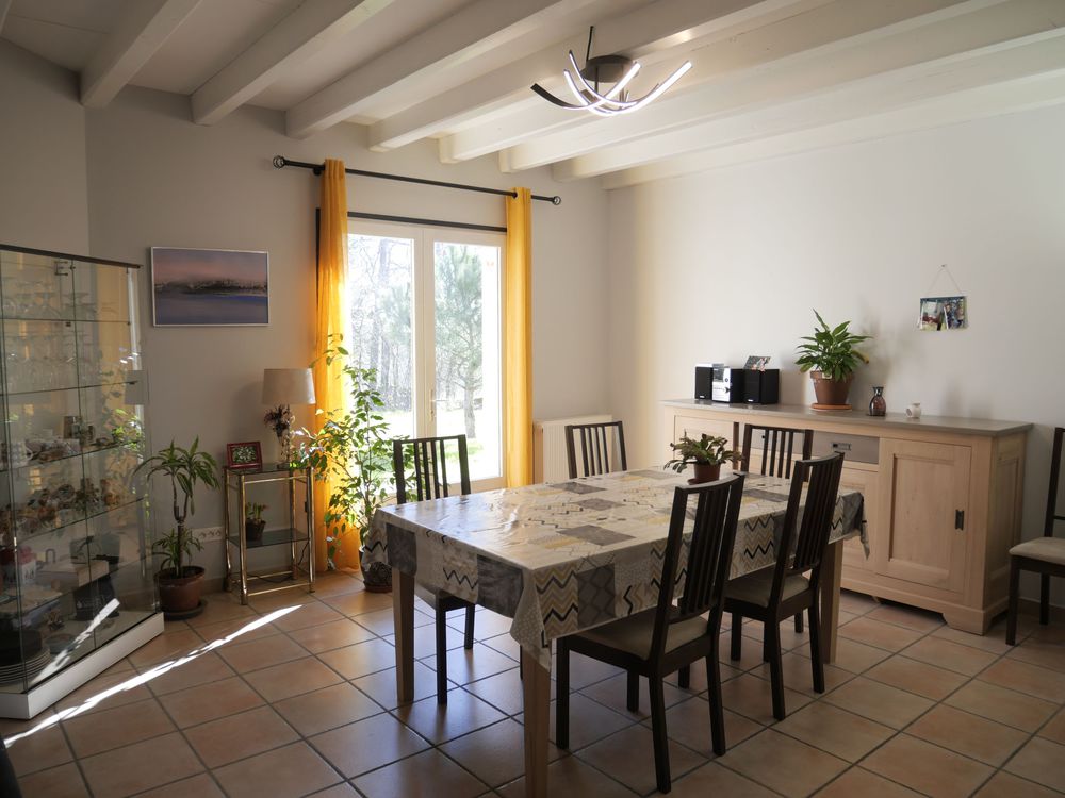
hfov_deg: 71.6
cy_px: 399
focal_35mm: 24
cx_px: 532
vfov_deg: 56.8
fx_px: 738
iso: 250
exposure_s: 1/60
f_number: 3.5
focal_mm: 12
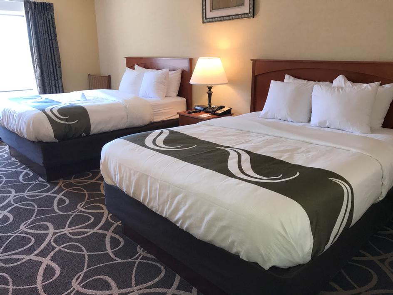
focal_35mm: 28
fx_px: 318
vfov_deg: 49.8
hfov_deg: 63.4
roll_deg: -0.6
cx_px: 196
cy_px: 148
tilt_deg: -17.1
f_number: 1.8
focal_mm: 3.99
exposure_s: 1/120
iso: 64
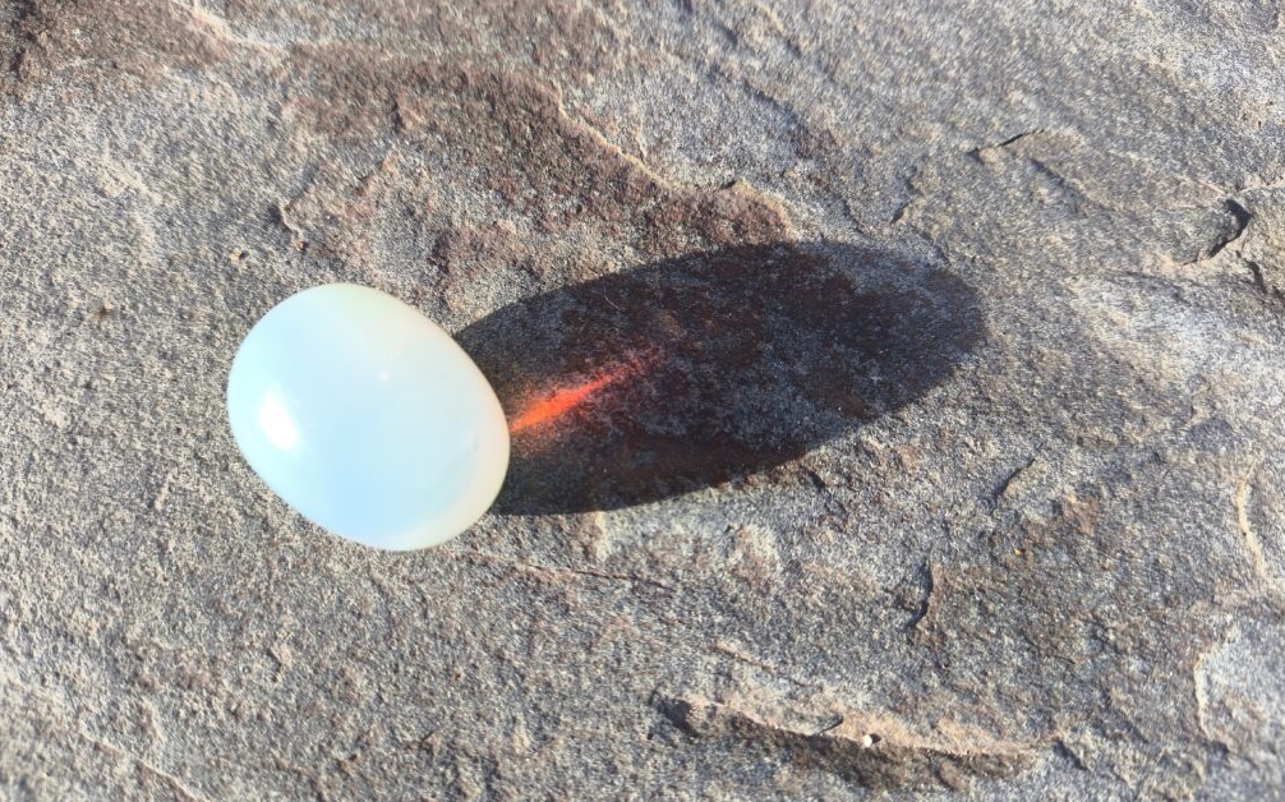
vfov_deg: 46.0
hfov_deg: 68.4
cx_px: 640
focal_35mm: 27
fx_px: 945
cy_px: 402
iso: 50
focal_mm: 4.71
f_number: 1.7
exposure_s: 1/182
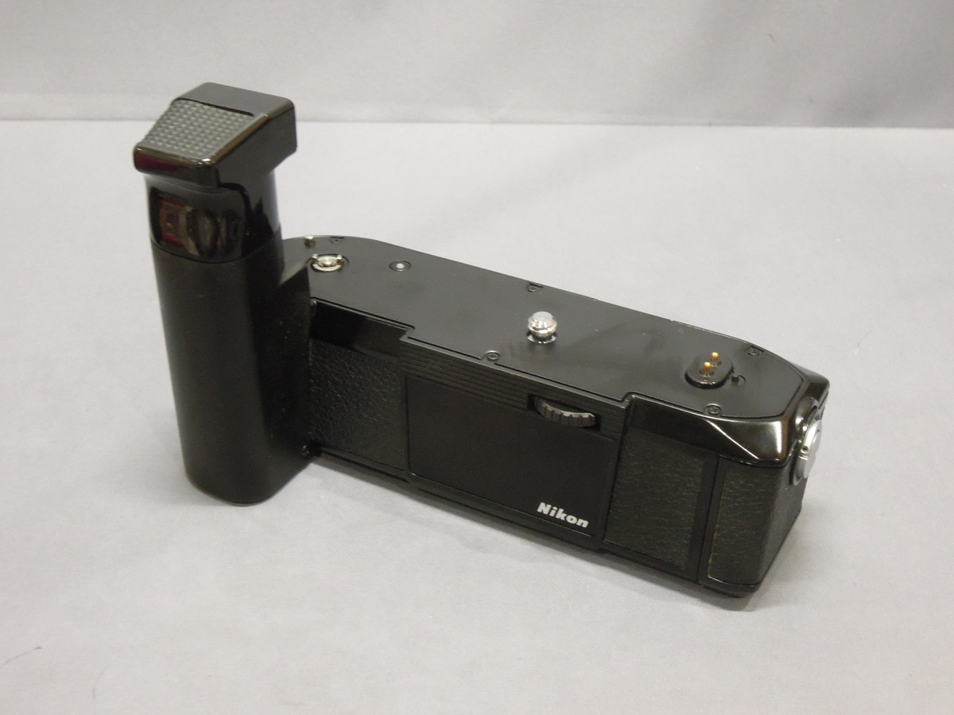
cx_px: 477
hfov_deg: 38.2
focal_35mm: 50
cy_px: 358
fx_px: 1378
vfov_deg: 29.1
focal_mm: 9
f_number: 6.6
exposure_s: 1/13
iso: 800
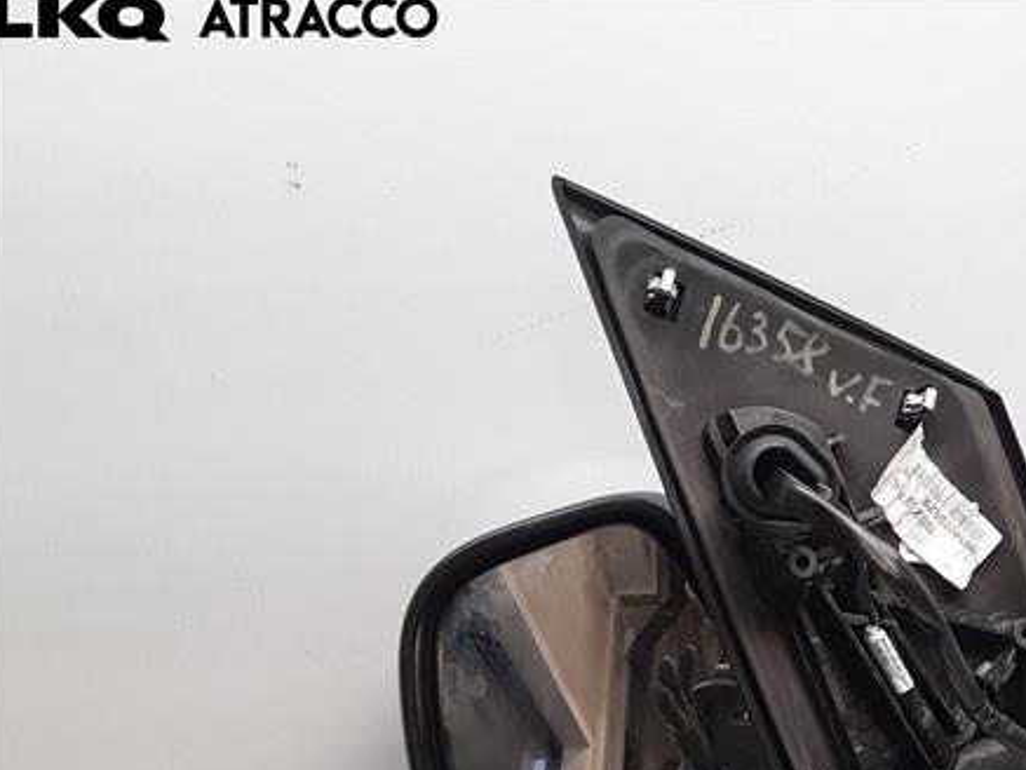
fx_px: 1216
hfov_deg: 44.6
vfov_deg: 34.6
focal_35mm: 41
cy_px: 556
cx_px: 737
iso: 50
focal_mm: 2.91
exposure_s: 1/50
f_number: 1.9
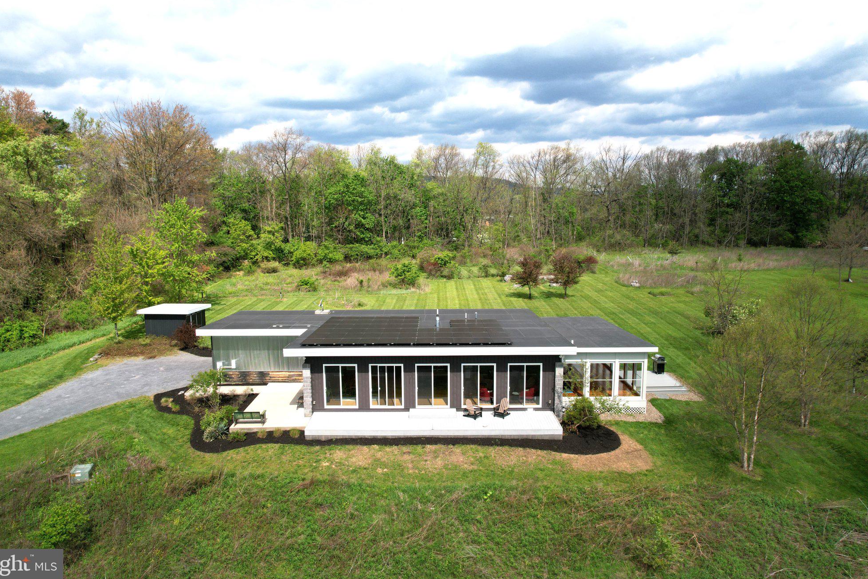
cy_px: 279
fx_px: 555
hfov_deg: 76.1
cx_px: 419
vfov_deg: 55.1
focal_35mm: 23
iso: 130
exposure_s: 1/3000
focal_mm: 8.38
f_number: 2.8
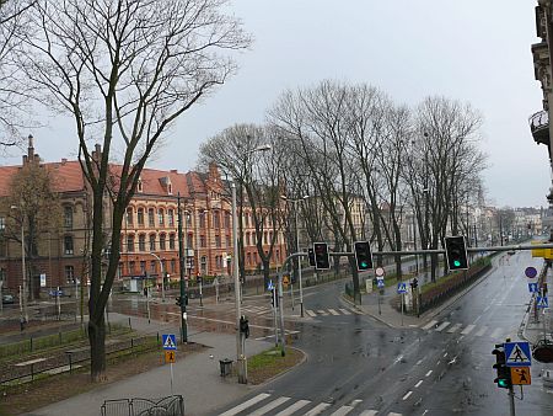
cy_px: 208
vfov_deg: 40.7
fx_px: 559
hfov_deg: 52.6
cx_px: 276
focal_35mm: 35
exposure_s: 1/200
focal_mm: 7.4
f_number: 4
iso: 100
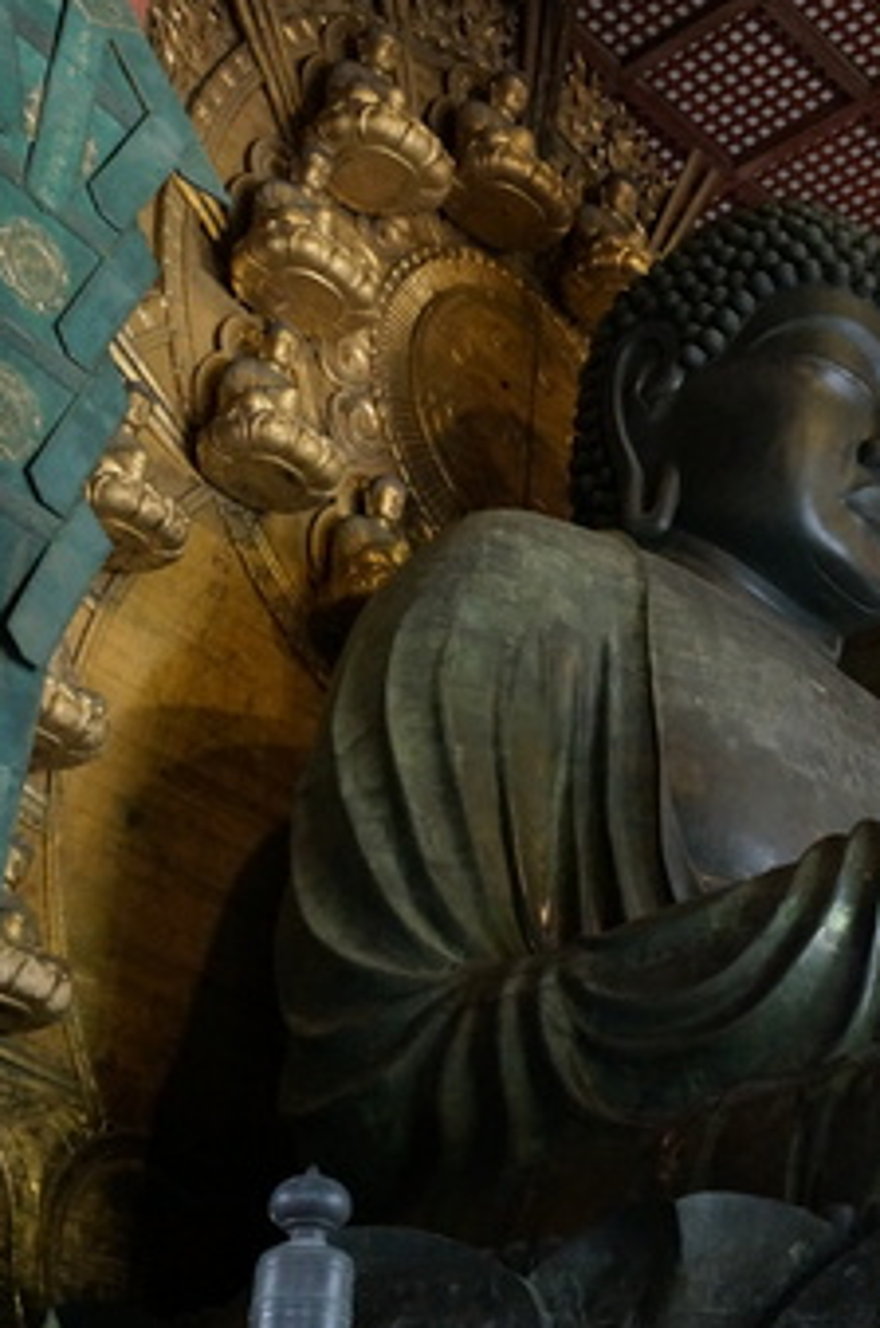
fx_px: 2356
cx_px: 780
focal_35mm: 64
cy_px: 672
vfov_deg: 31.5
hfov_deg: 20.7
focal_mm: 24
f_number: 4.5
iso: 3200
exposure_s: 1/50
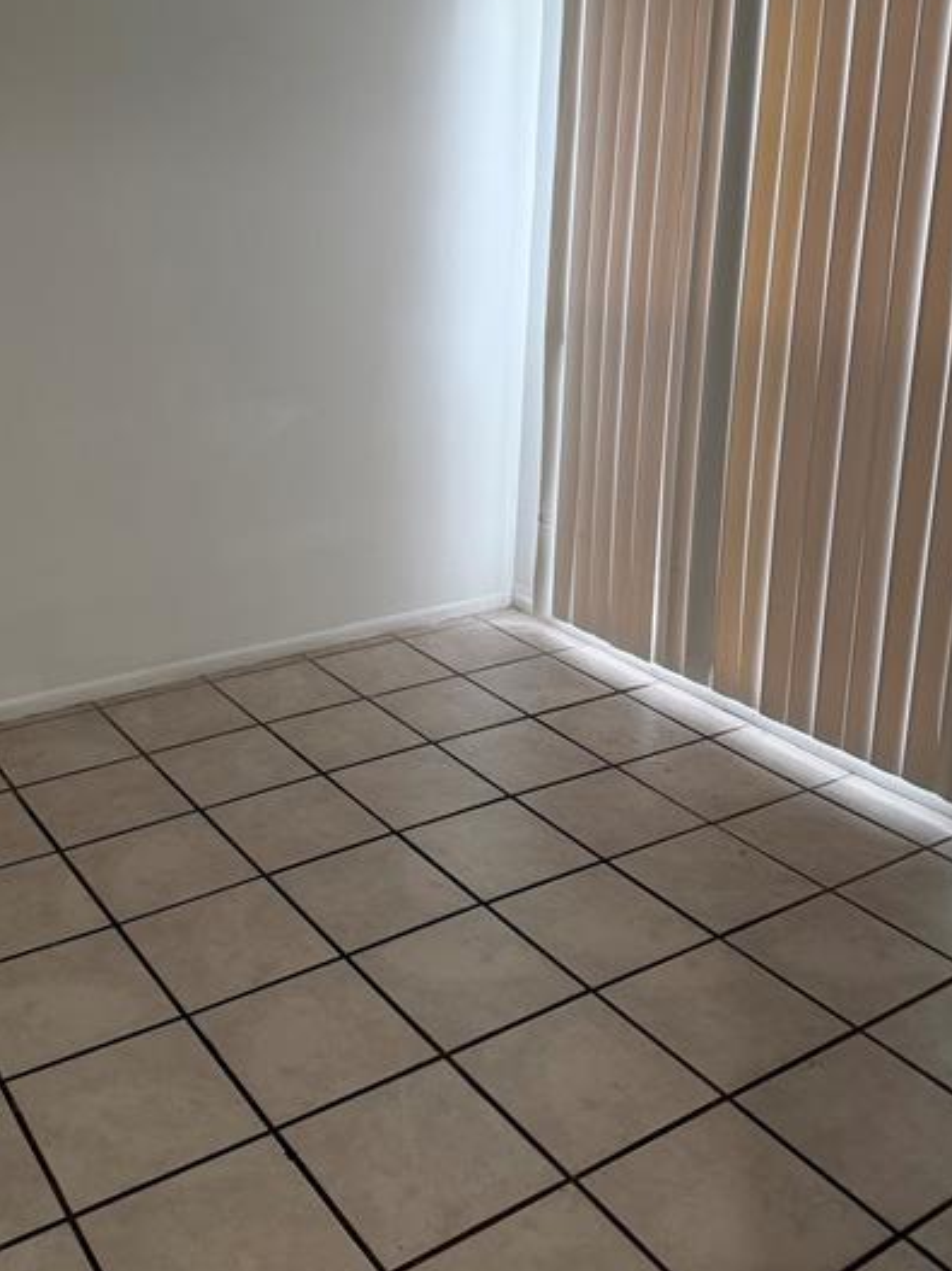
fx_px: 1284
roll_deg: -1.6
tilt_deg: -14.7
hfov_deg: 40.5
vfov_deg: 52.0
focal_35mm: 35
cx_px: 383
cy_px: 461
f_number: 1.78
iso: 320
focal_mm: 6.76
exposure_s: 1/60
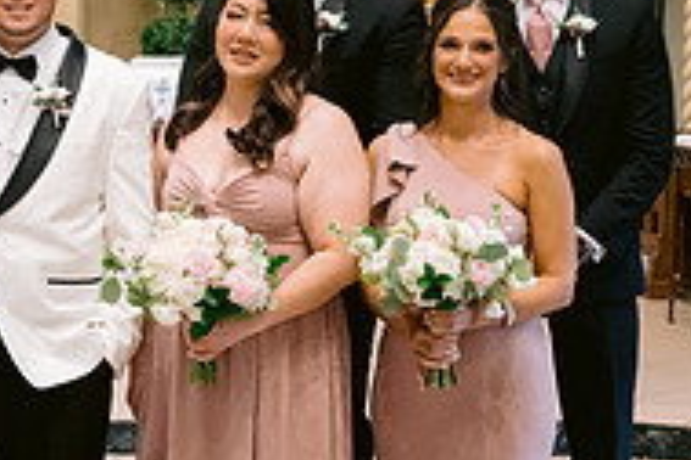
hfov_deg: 16.7
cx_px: -99
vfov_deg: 11.6
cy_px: 223
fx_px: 2265
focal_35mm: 118
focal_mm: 35
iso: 1600
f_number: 4
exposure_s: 1/125
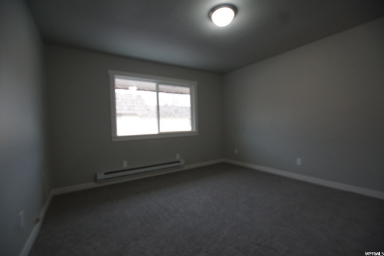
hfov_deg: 100.4
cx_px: 192
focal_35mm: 15
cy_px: 128
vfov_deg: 77.4
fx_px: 160
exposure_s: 1/160
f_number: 4
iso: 1250
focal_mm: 10
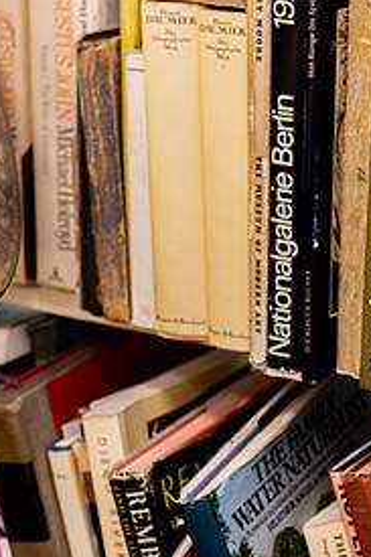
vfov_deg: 13.4
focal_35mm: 153
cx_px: 268
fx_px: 2368
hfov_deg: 8.9
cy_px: 256
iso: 64
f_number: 5.6
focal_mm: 70
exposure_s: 1/4
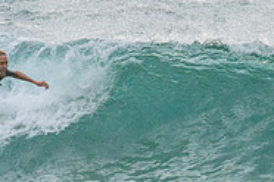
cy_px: 175
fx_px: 13402
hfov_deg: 1.2
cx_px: -7
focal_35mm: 1761
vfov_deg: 0.8
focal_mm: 410
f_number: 11
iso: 1250
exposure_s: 1/2000
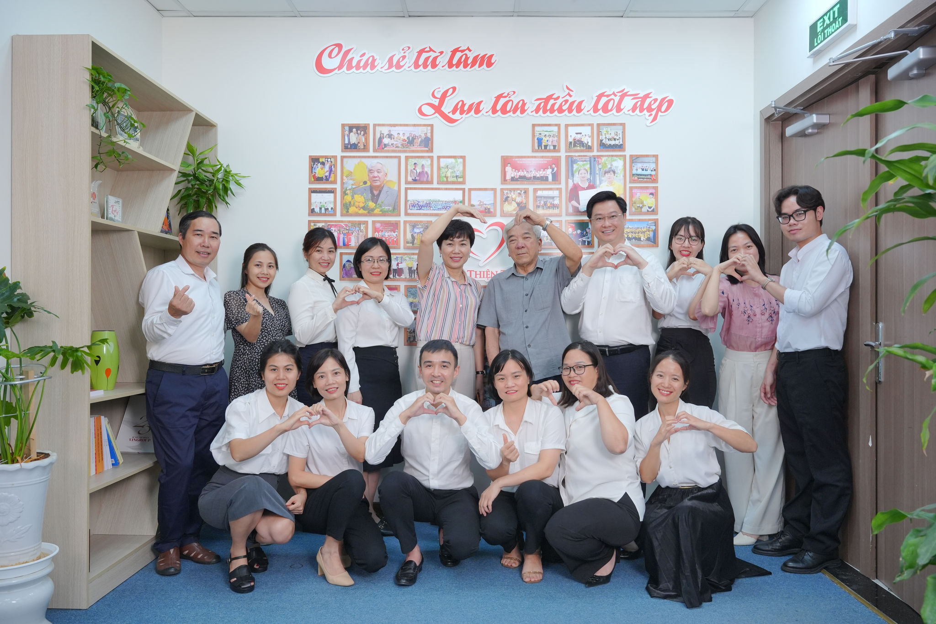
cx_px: 468
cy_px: 312
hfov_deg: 63.3
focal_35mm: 29
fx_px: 759
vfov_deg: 44.7
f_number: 5
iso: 1600
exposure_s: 1/160
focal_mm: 29.2
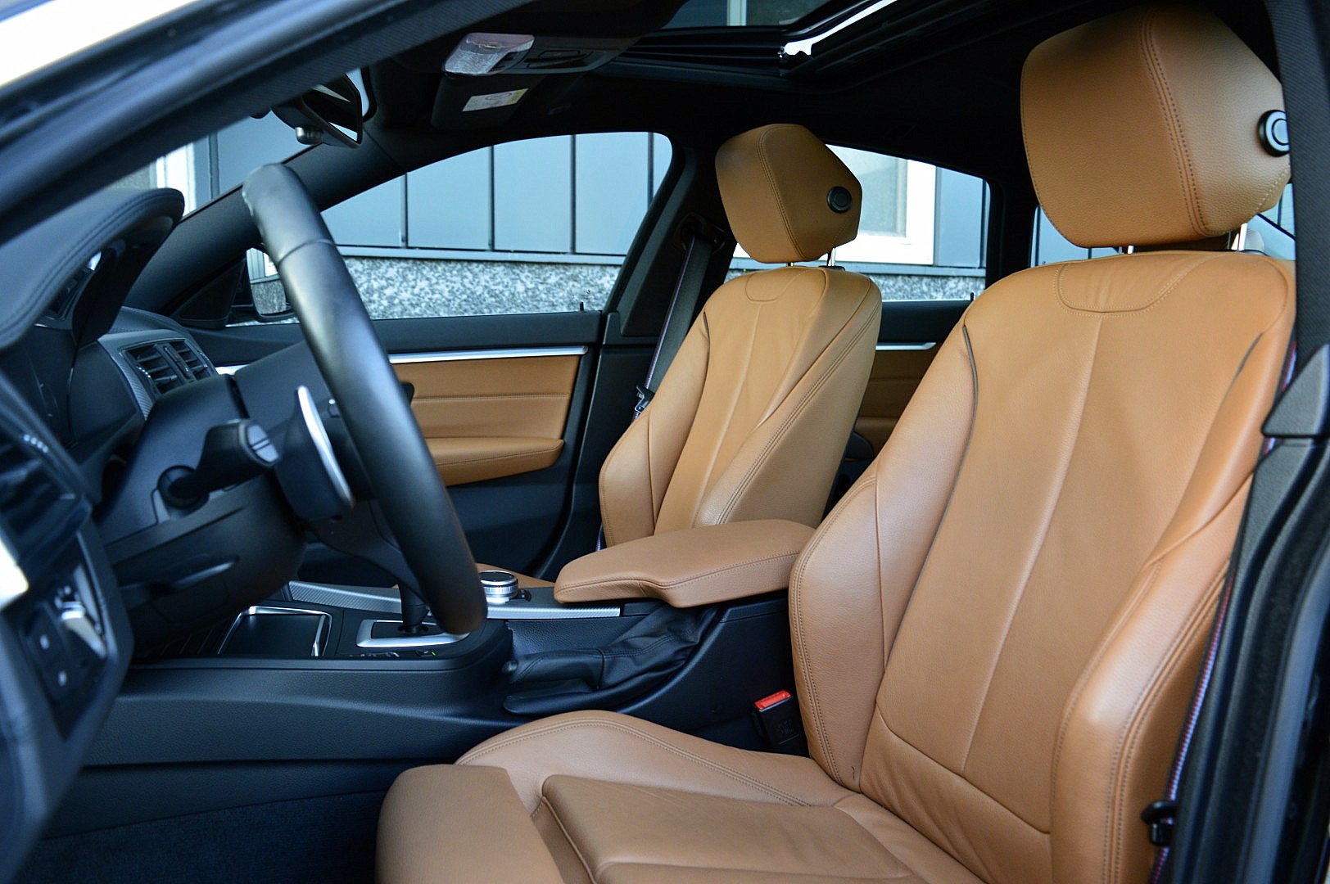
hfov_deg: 67.4
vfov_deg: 47.9
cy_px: 442
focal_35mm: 27
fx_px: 997
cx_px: 665
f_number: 4
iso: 800
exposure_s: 1/60
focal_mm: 18
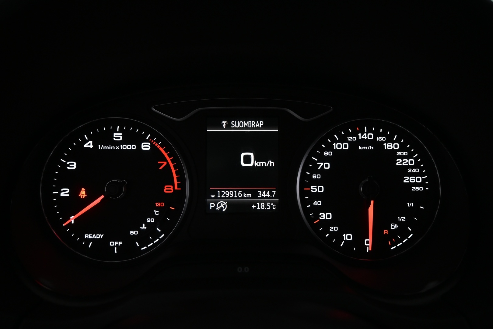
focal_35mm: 29
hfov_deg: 63.2
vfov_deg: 44.6
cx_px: 246
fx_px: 401
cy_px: 164
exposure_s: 1/30
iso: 720
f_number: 3.8
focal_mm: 19.5
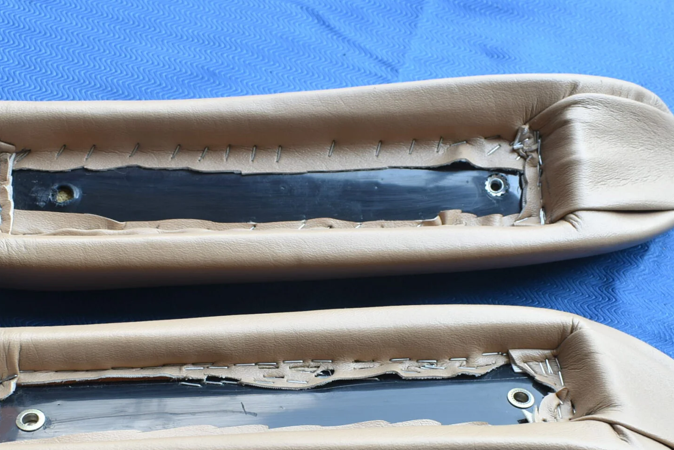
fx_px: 899
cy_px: 367
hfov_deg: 41.0
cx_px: 290
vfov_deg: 27.5
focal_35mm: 48
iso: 200
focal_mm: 18
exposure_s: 1/125
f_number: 5.6
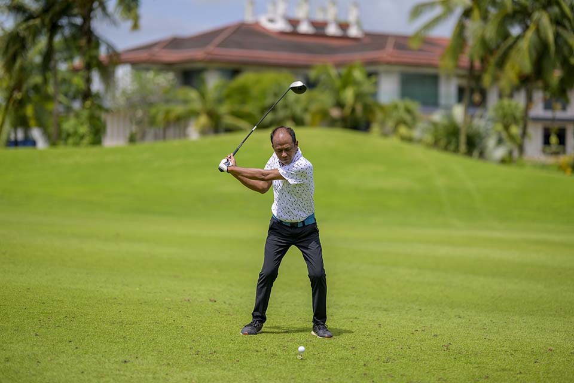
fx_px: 1355
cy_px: 192
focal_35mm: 85
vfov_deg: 16.1
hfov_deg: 23.9
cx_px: 287
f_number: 1.2
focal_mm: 85
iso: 125
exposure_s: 1/20000
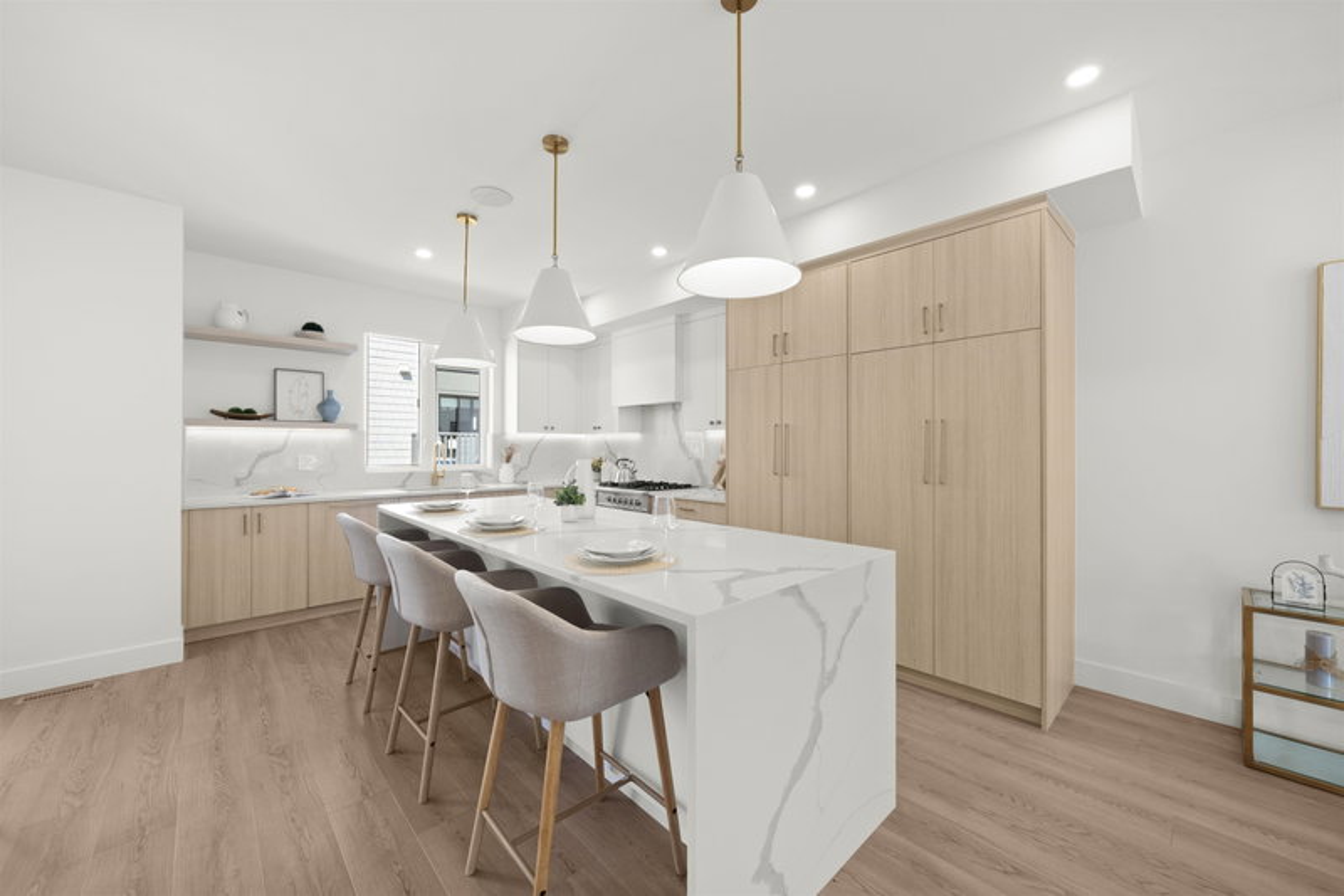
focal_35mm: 13
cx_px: 672
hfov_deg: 108.3
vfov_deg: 85.4
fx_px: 485
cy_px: 448
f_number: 10
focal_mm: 13
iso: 400
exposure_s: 1/13
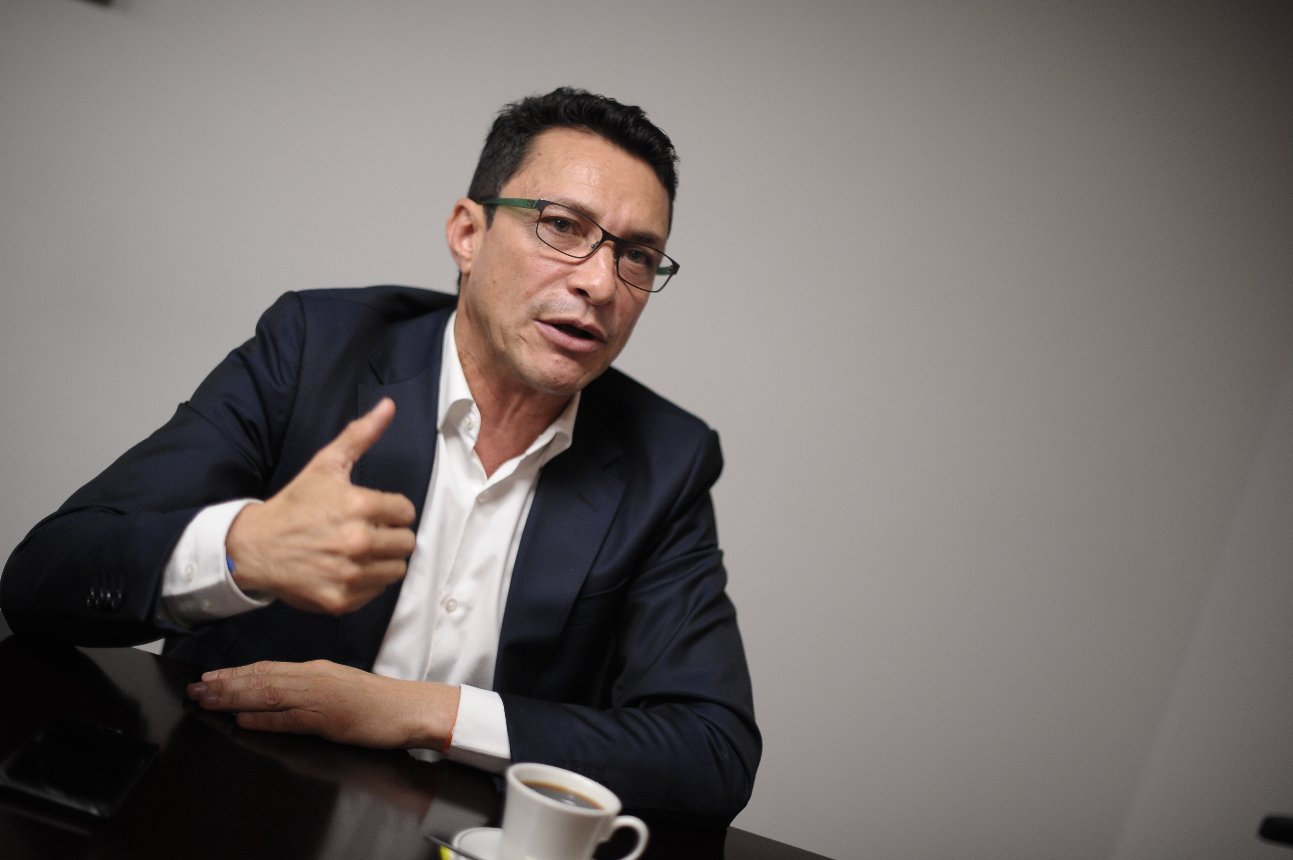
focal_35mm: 50
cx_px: 646
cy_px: 430
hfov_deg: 39.6
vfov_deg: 27.0
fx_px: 1795
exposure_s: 1/640
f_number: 1.6
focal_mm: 50
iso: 1250
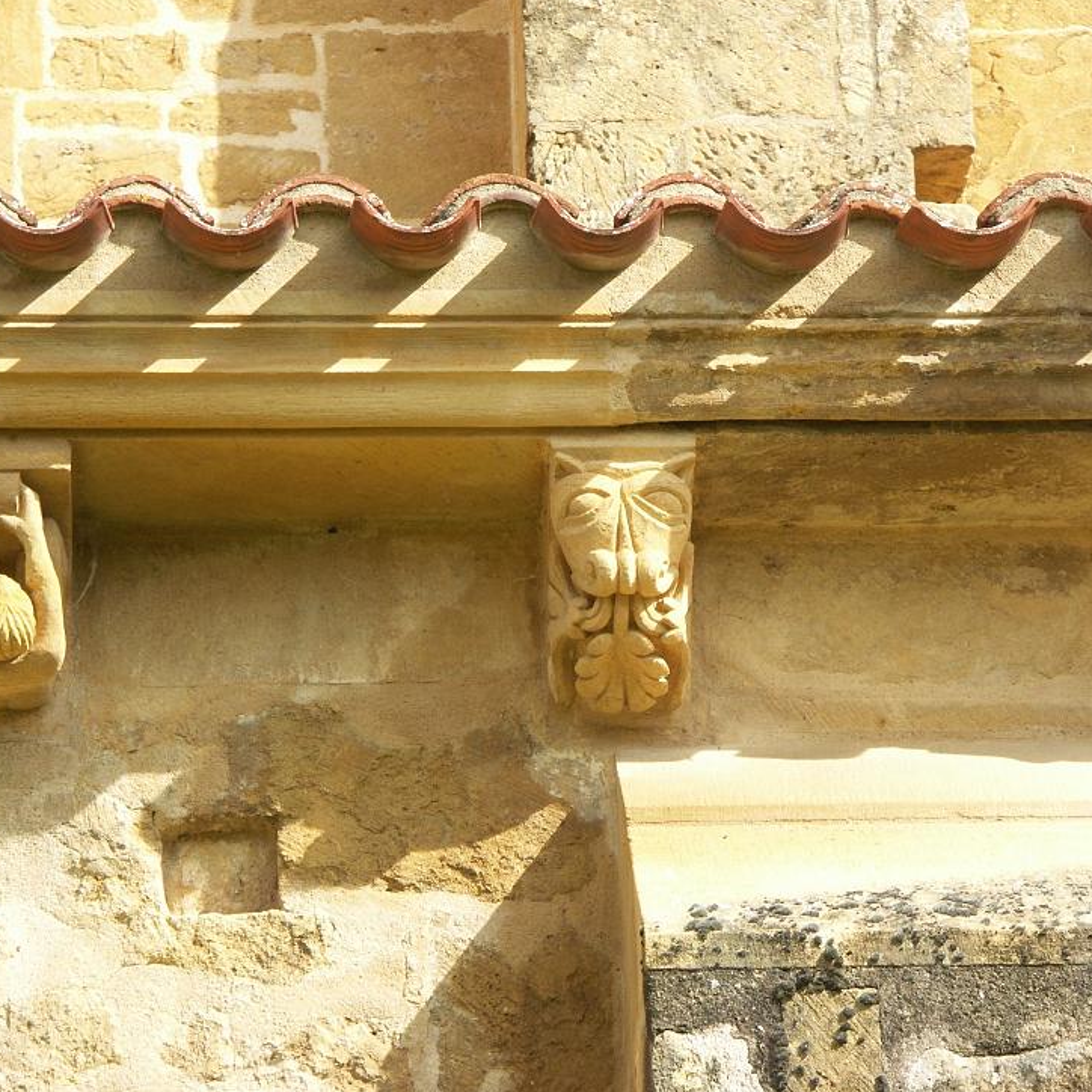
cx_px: 658
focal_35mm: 205
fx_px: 7317
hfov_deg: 8.5
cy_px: 517
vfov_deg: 8.5
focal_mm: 41.96
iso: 64
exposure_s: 1/100
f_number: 7.1
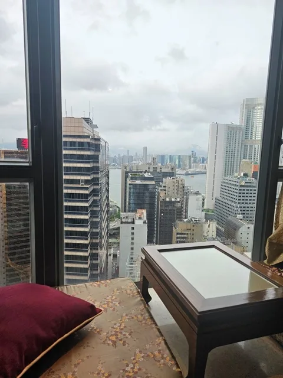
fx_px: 251
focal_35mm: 23
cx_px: 142
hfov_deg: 58.9
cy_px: 189
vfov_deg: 73.9
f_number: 1.7
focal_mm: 6.3
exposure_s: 1/180
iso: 16
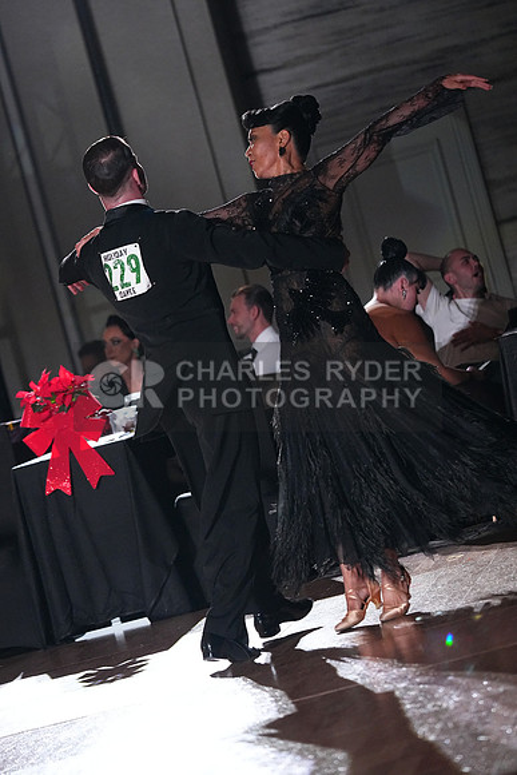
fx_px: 3746
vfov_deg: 11.8
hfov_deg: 7.9
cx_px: 258
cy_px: 388
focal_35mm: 174
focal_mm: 174
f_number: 4
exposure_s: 1/400
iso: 8000
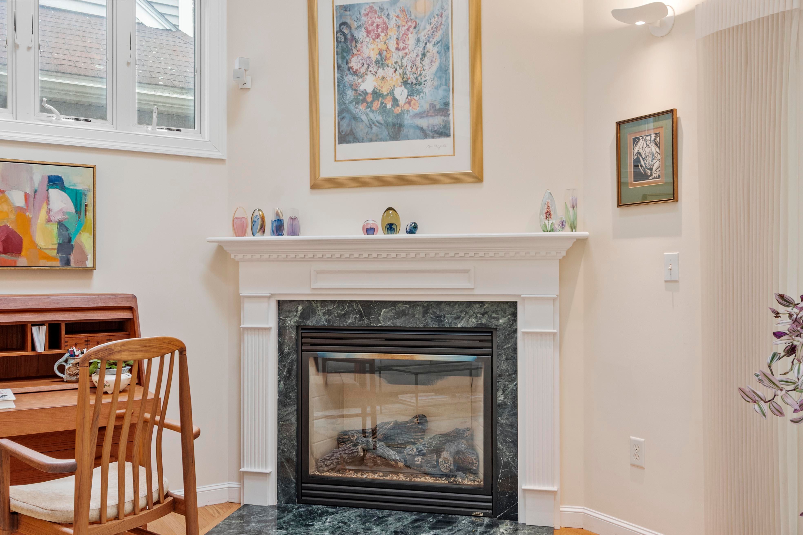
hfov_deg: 57.2
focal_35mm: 33
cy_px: 268
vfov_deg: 40.0
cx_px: 402
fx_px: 736
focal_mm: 22
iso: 320
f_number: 8
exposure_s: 1/2.5
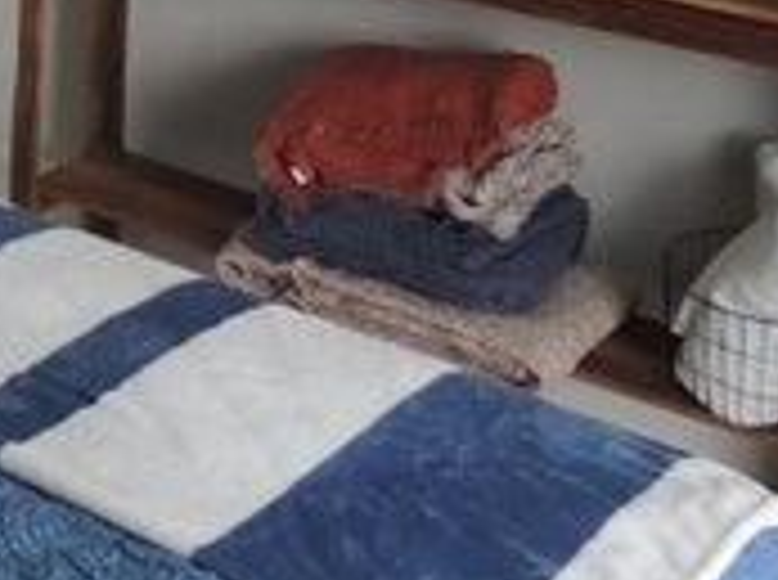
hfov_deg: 18.8
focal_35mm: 89
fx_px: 1996
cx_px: -468
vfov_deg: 15.2
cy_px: -310
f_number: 3
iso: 400
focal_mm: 4.3
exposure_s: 1/15
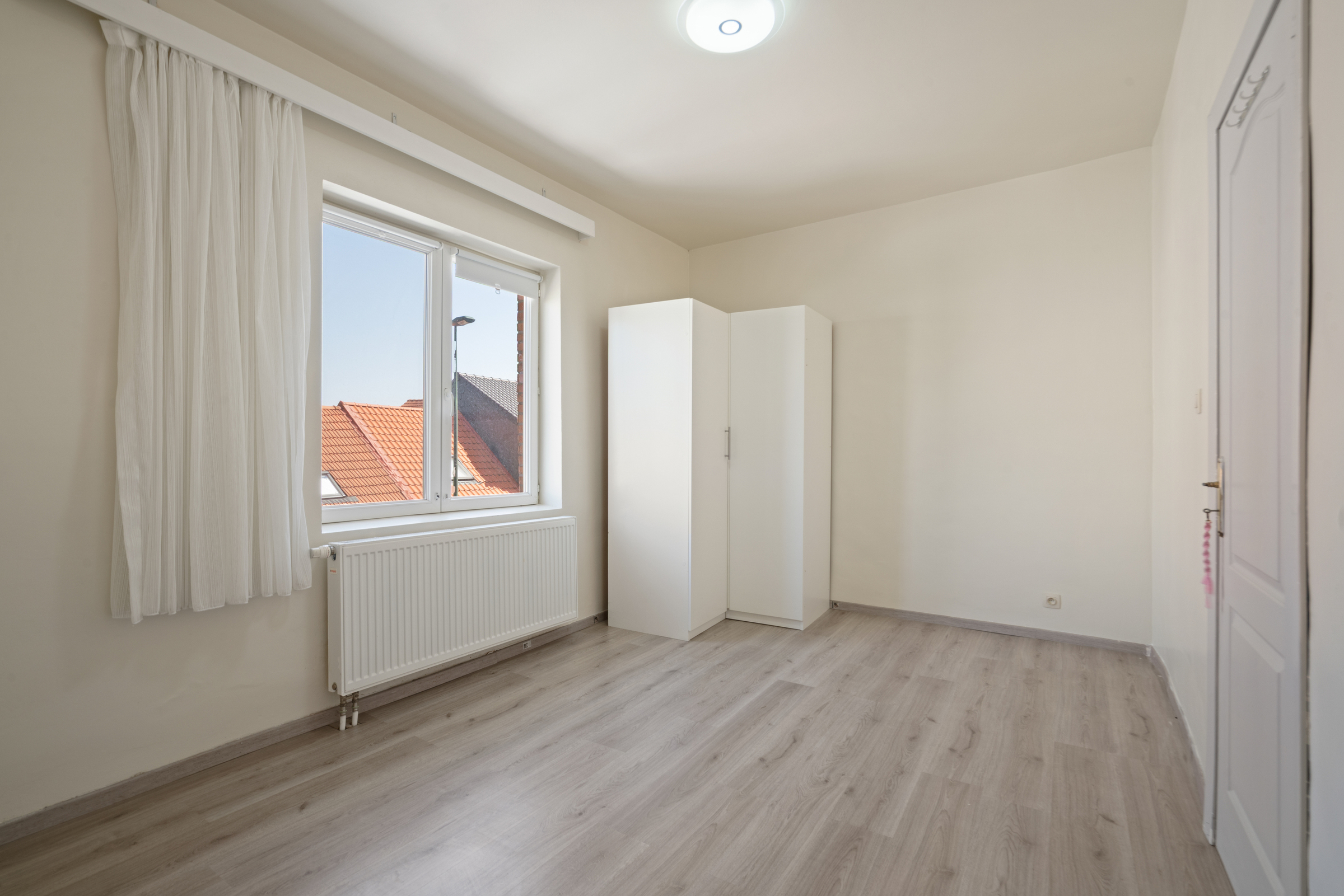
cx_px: 672
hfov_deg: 96.7
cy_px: 448
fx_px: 597
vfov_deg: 73.8
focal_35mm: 16
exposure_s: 1/2
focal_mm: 16
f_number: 11
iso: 250
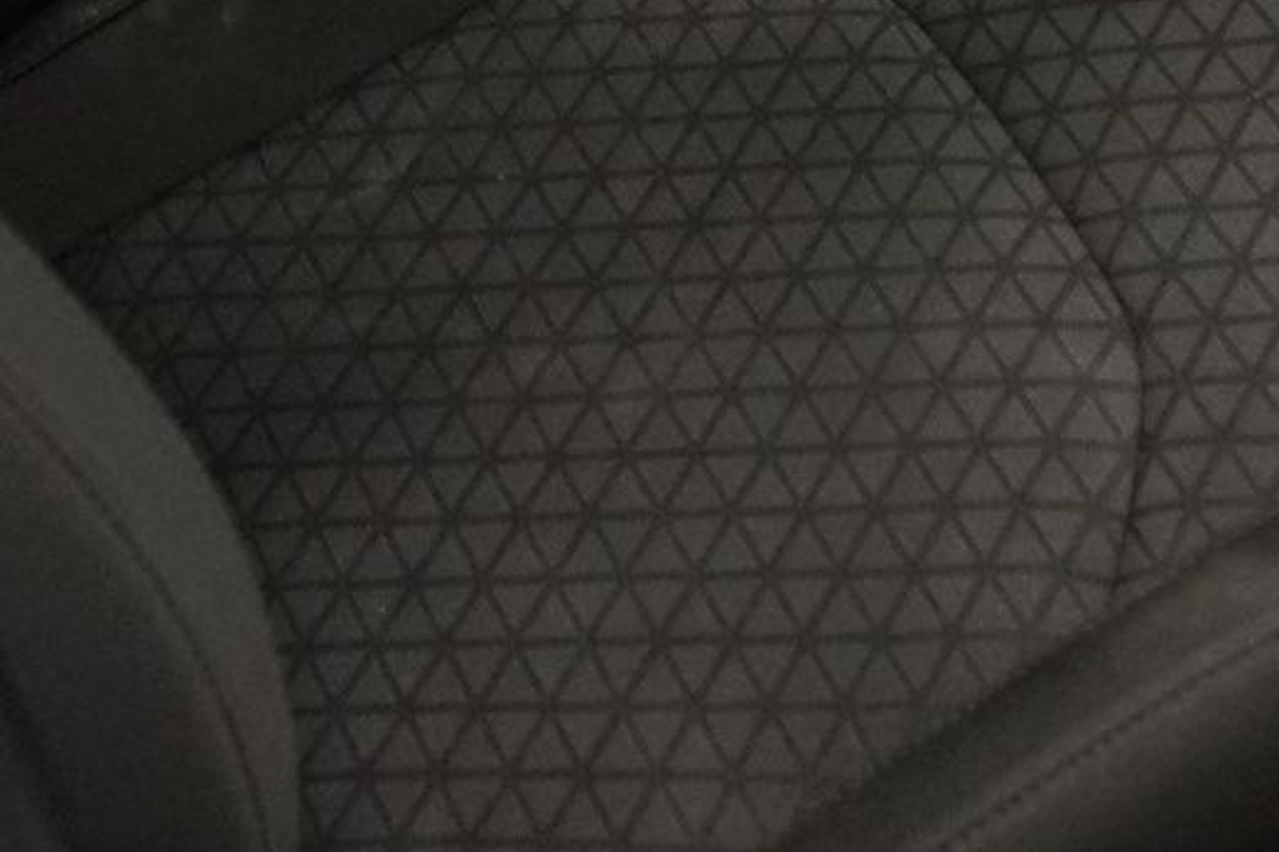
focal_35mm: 144
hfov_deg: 13.8
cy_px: -740
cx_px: 1537
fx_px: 5114
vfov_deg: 9.1
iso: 3200
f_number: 3.5
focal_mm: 30
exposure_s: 1/160
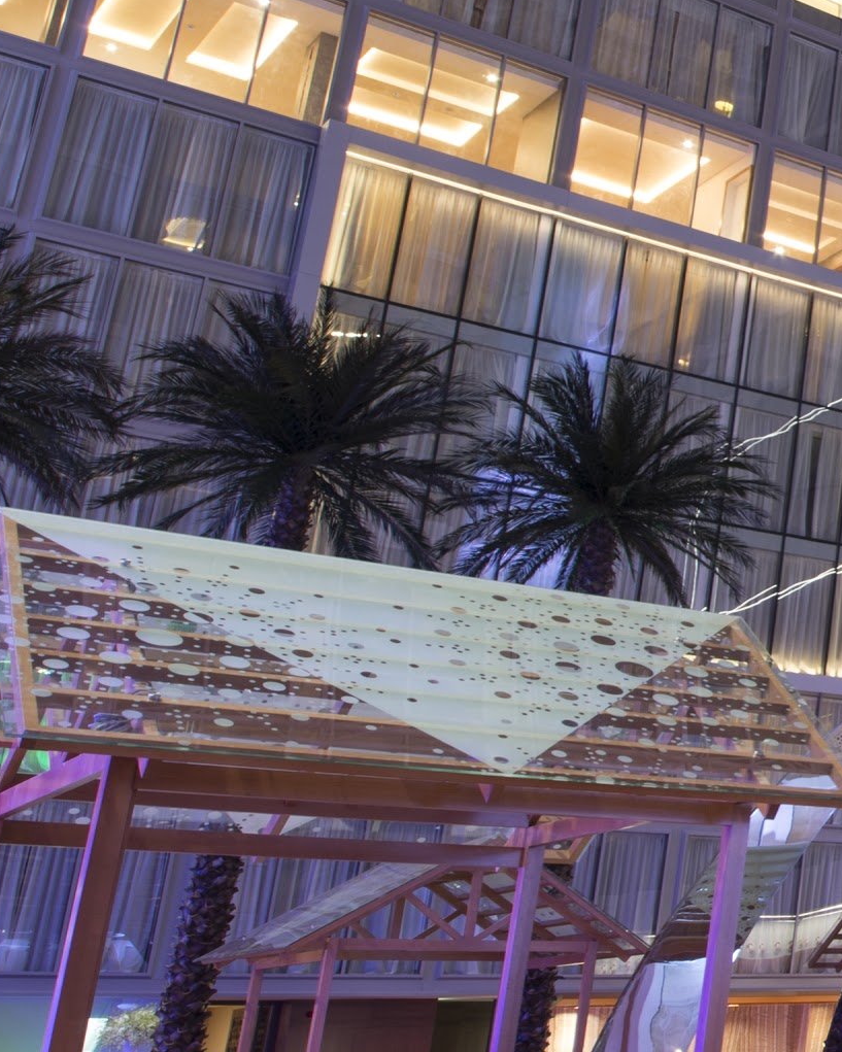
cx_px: 1652
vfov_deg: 34.7
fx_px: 1682
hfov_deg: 18.8
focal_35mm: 54
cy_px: 468
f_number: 10
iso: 100
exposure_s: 2
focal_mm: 12
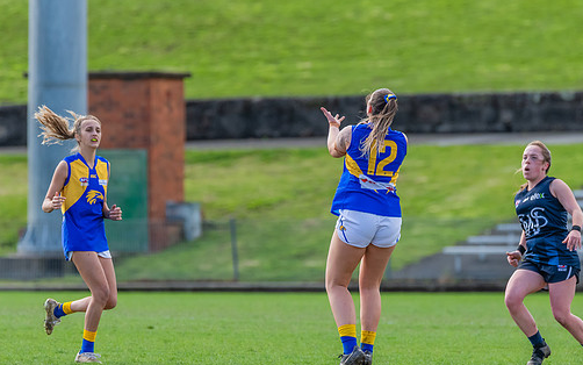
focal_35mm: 680
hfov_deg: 3.1
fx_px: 10807
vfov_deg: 1.9
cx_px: 315
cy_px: 243
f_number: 6
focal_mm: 450
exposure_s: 1/1600
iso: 1250
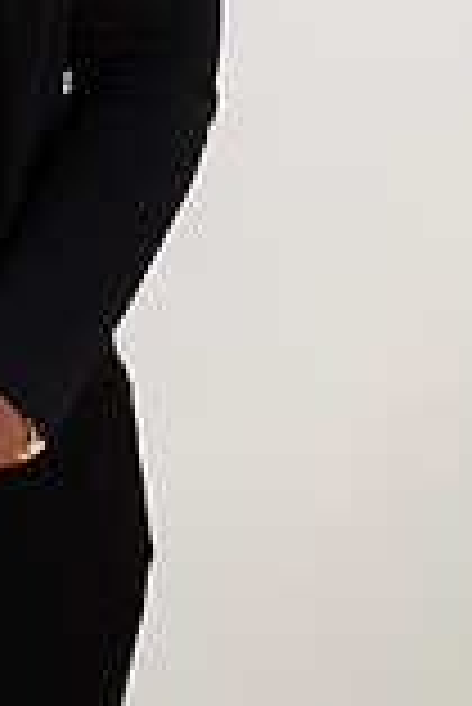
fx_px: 4768
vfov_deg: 8.3
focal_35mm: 243
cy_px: -297
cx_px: -162
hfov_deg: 5.6
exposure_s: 1/160
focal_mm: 85
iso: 50
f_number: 2.5
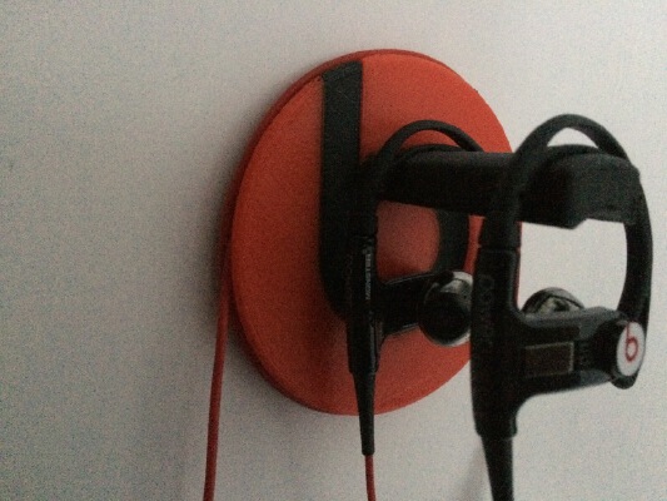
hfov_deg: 61.6
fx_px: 559
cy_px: 250
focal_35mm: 29
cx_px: 334
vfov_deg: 48.2
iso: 800
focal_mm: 4.15
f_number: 2.2
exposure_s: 1/15
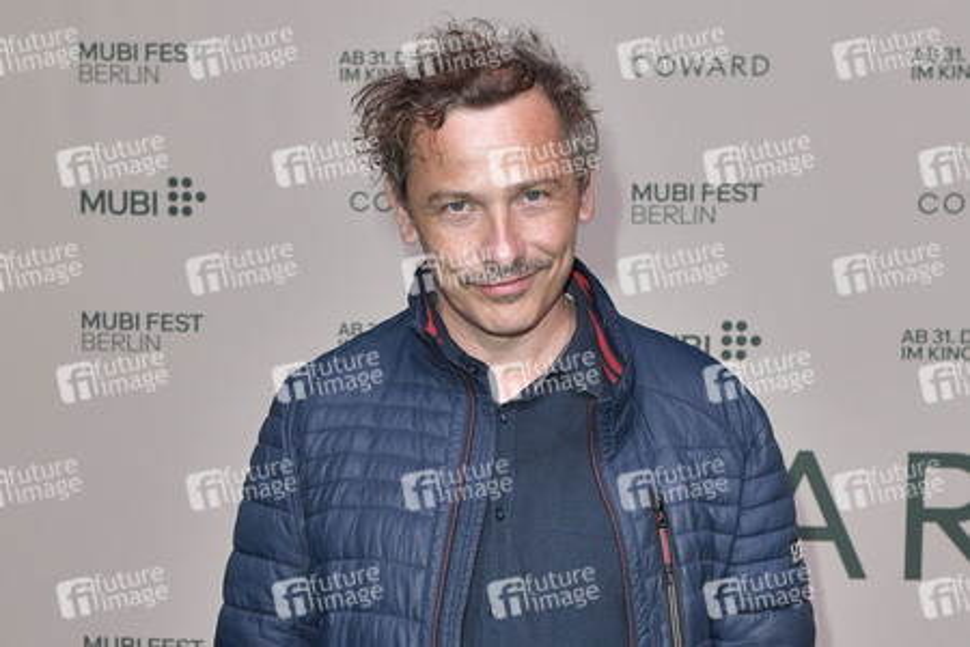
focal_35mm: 44
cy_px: 324
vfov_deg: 30.5
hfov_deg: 44.5
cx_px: 485
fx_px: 1185
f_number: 6.3
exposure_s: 1/250
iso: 2500
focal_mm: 44
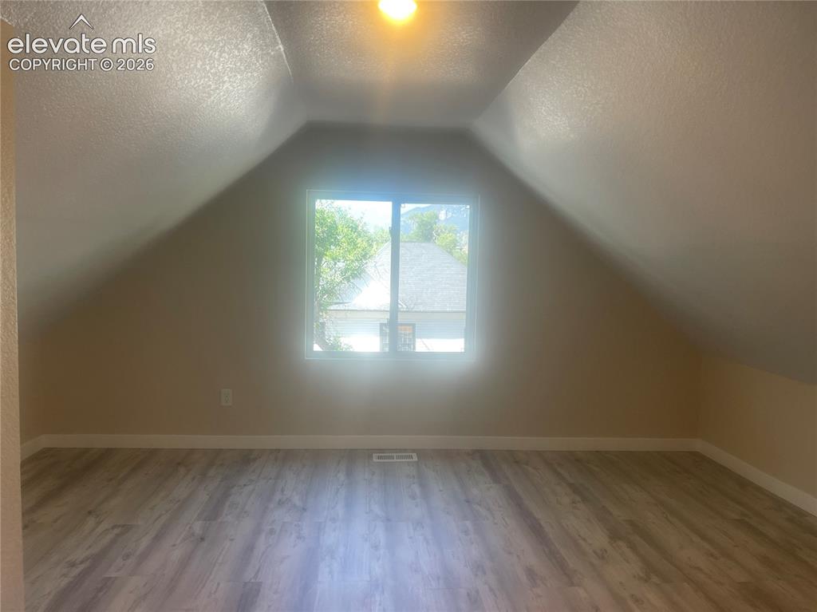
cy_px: 306
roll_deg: -0.7
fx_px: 590
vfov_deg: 54.8
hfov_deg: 69.4
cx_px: 408
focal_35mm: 25
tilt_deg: -2.3
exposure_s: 1/120
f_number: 1.6
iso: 80
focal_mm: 5.1
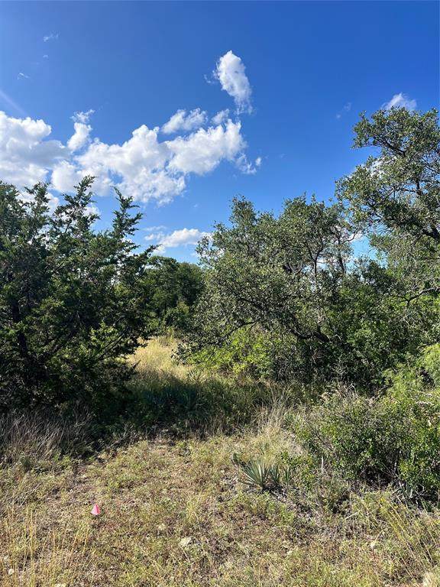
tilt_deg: +5.7
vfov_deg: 67.3
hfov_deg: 53.1
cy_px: 294
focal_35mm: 26
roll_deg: +1.5
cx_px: 220
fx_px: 441
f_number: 1.5
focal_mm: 5.7
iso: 50
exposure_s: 1/3571
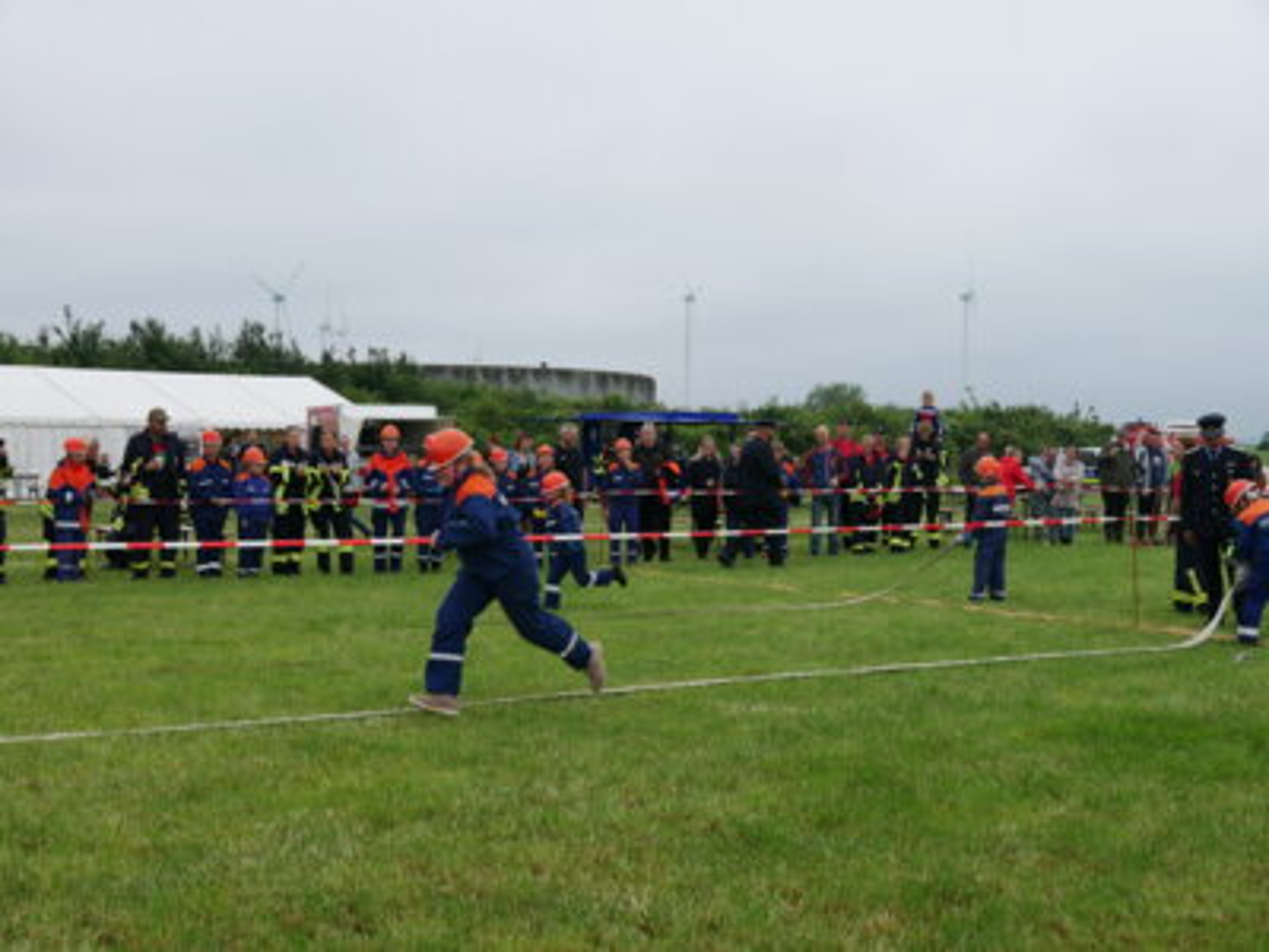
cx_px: 634
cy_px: 476
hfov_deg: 41.2
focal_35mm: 46
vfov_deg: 31.5
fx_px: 1686
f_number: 7.1
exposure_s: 1/250
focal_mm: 23
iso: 200
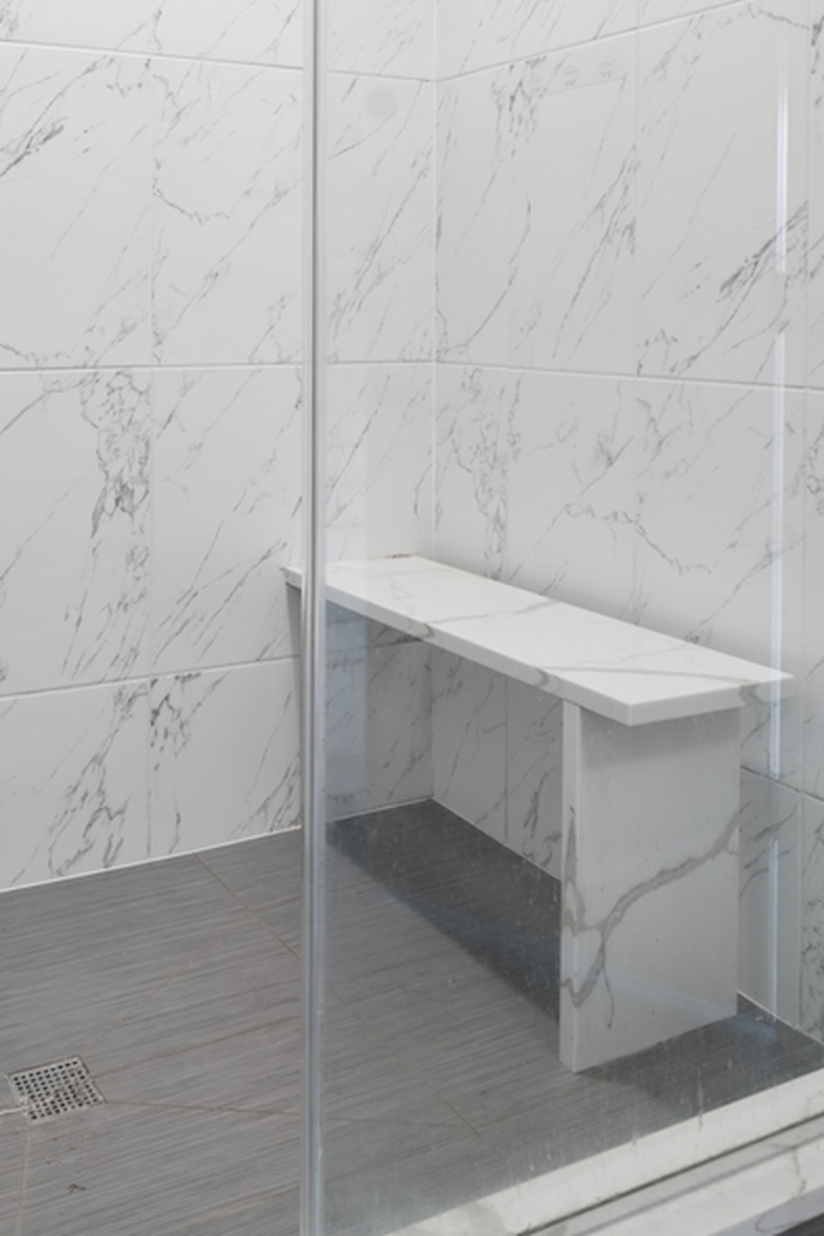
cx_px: 210
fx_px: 1132
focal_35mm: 33
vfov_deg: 55.3
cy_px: 359
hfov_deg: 39.0
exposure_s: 1/6
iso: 200
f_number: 8
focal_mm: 12
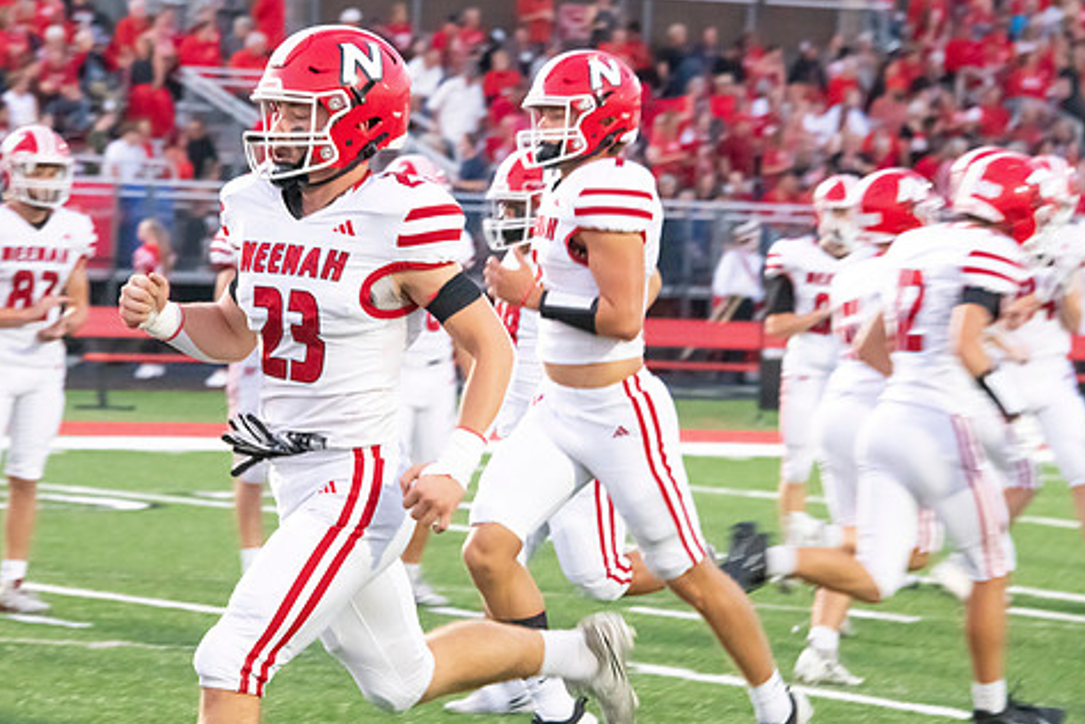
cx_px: 515
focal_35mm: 208
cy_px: 299
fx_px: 6268
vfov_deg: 6.6
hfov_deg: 9.9
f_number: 7.1
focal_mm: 170
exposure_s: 1/320
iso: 10000
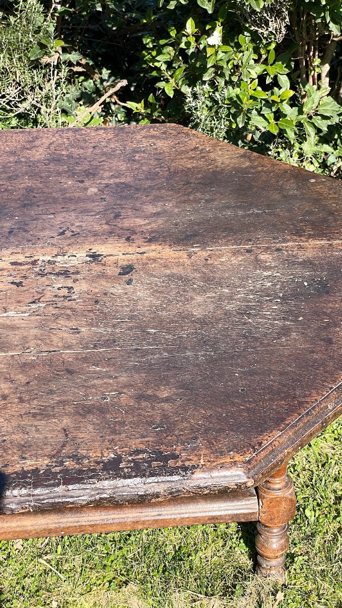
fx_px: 951
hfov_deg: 20.4
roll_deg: +1.6
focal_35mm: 59
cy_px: 297
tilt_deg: -32.1
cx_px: 198
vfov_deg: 35.4
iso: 25
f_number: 2
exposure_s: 1/623
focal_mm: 6
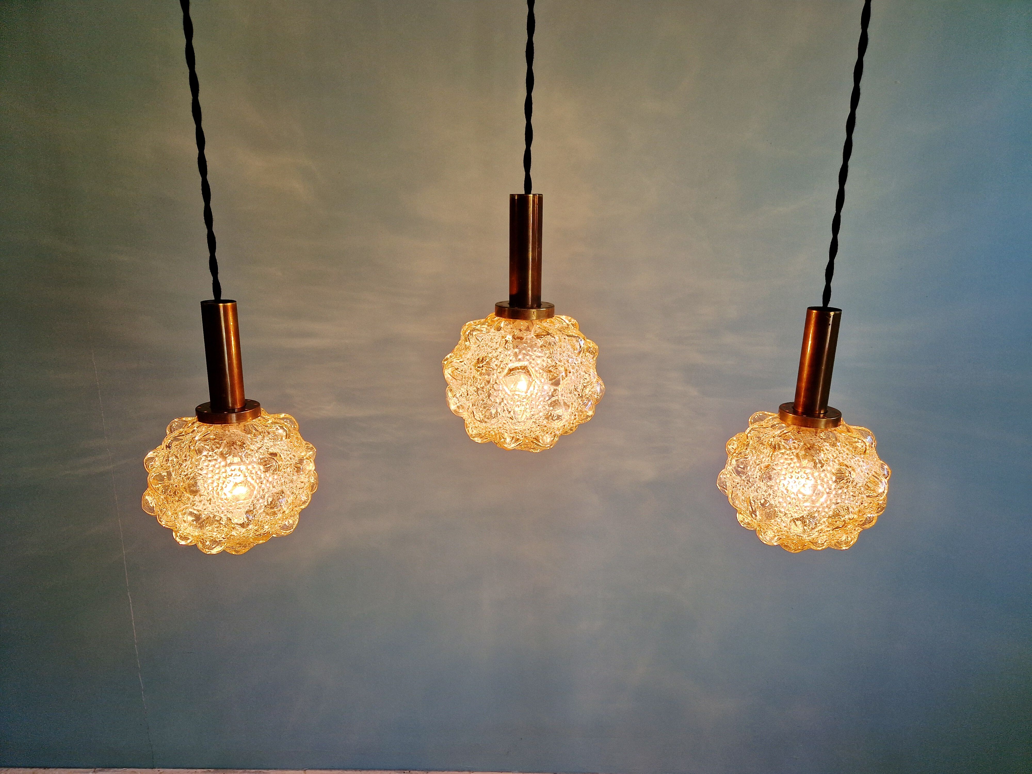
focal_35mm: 23
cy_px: 387
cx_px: 516
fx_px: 686
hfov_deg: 73.9
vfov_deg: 58.9
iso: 50
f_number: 1.8
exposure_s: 1/100
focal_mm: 5.4
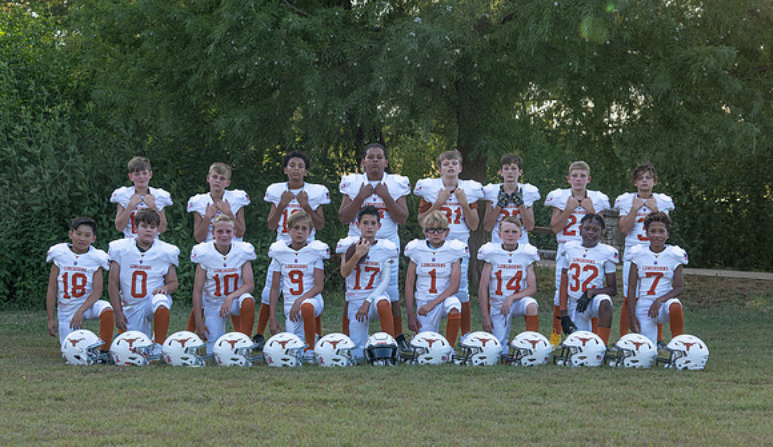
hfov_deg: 25.4
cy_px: 249
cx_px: 396
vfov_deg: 14.8
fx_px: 1718
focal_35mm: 83
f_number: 4.5
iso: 250
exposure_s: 1/400
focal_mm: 70
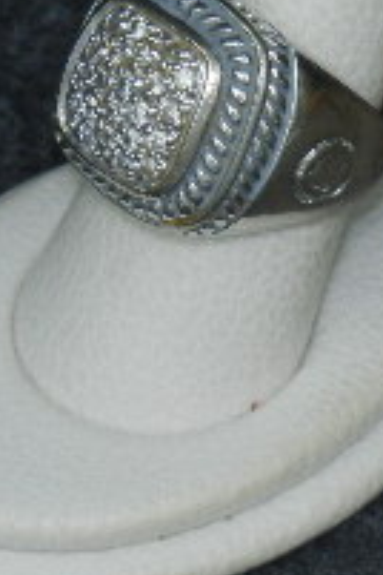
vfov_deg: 6.1
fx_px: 5393
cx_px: 197
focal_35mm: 338
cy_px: 137
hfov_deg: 4.1
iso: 321
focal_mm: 18.3
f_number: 4.5
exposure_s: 1/30
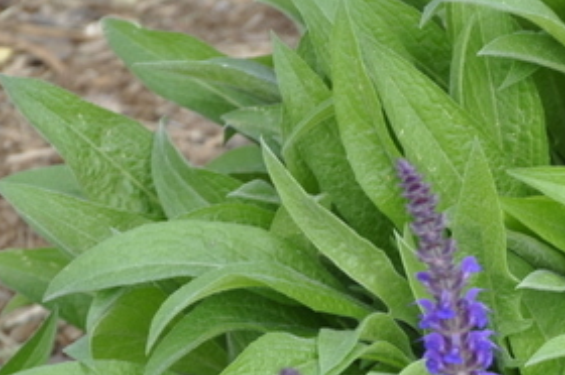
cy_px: 534
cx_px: 535
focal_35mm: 449
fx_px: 7045
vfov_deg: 3.0
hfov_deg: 4.6
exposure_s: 1/160
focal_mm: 105
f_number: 6.3
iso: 200
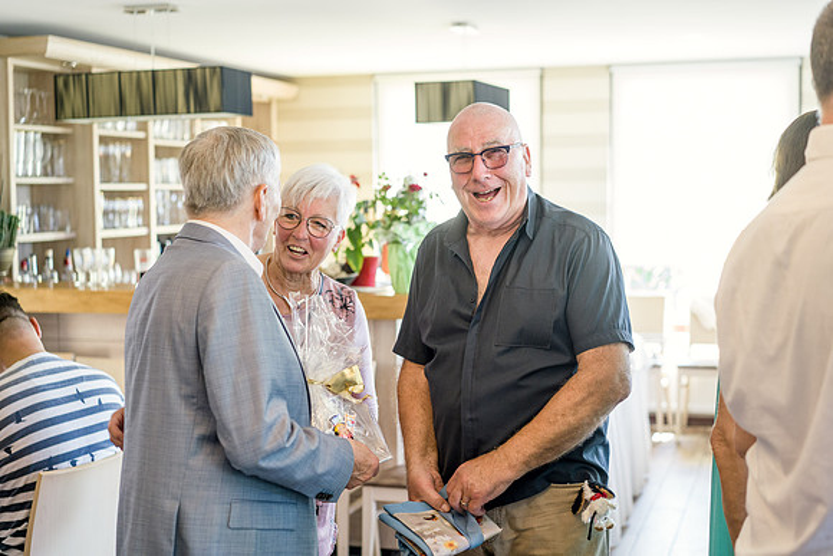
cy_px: 278
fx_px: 1273
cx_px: 416
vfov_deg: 24.6
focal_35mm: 55
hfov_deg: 36.2
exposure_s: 1/100
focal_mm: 55
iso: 1250
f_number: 2.8
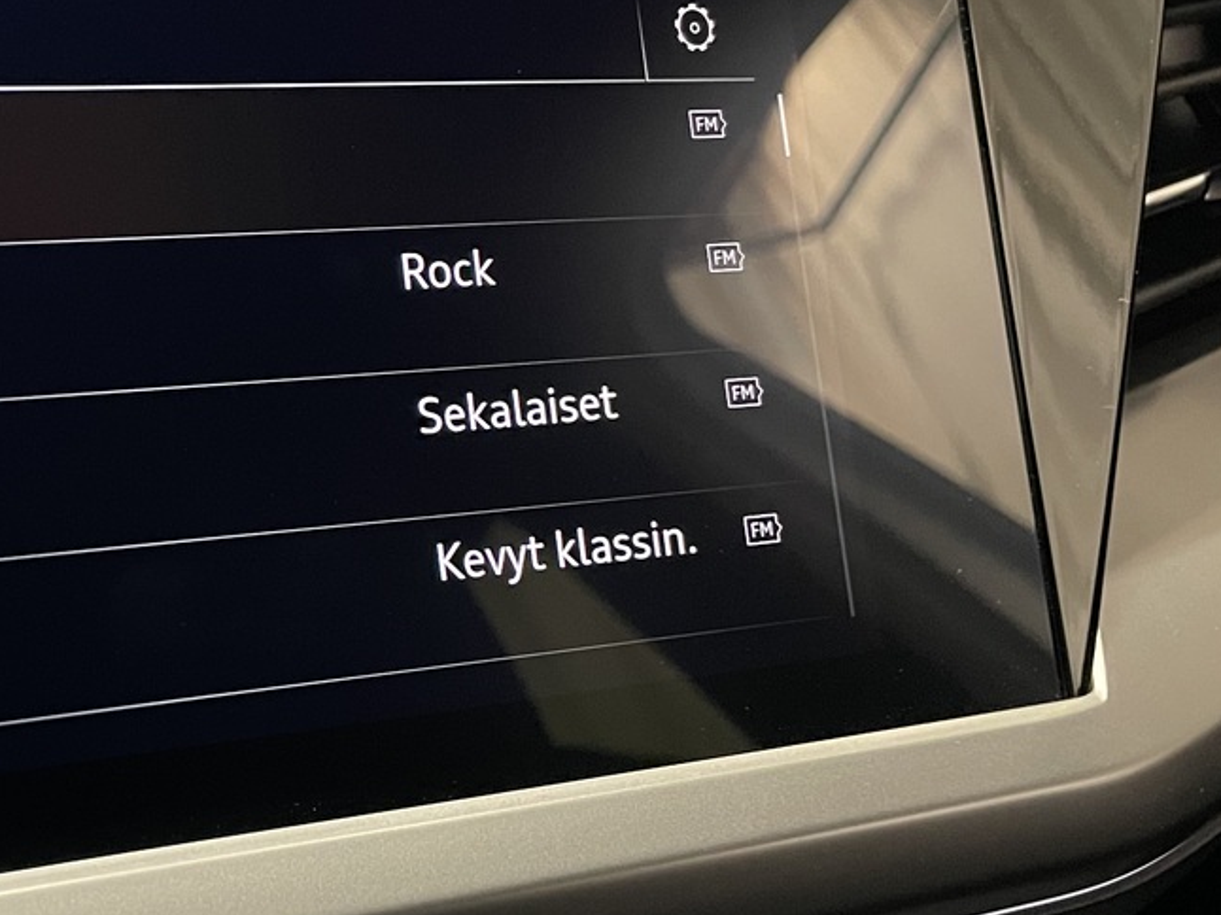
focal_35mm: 58
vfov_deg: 25.2
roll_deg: -5.4
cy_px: 350
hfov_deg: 30.3
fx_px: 2045
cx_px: -70
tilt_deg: -23.0
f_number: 1.6
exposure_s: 1/48
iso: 500
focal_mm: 4.2
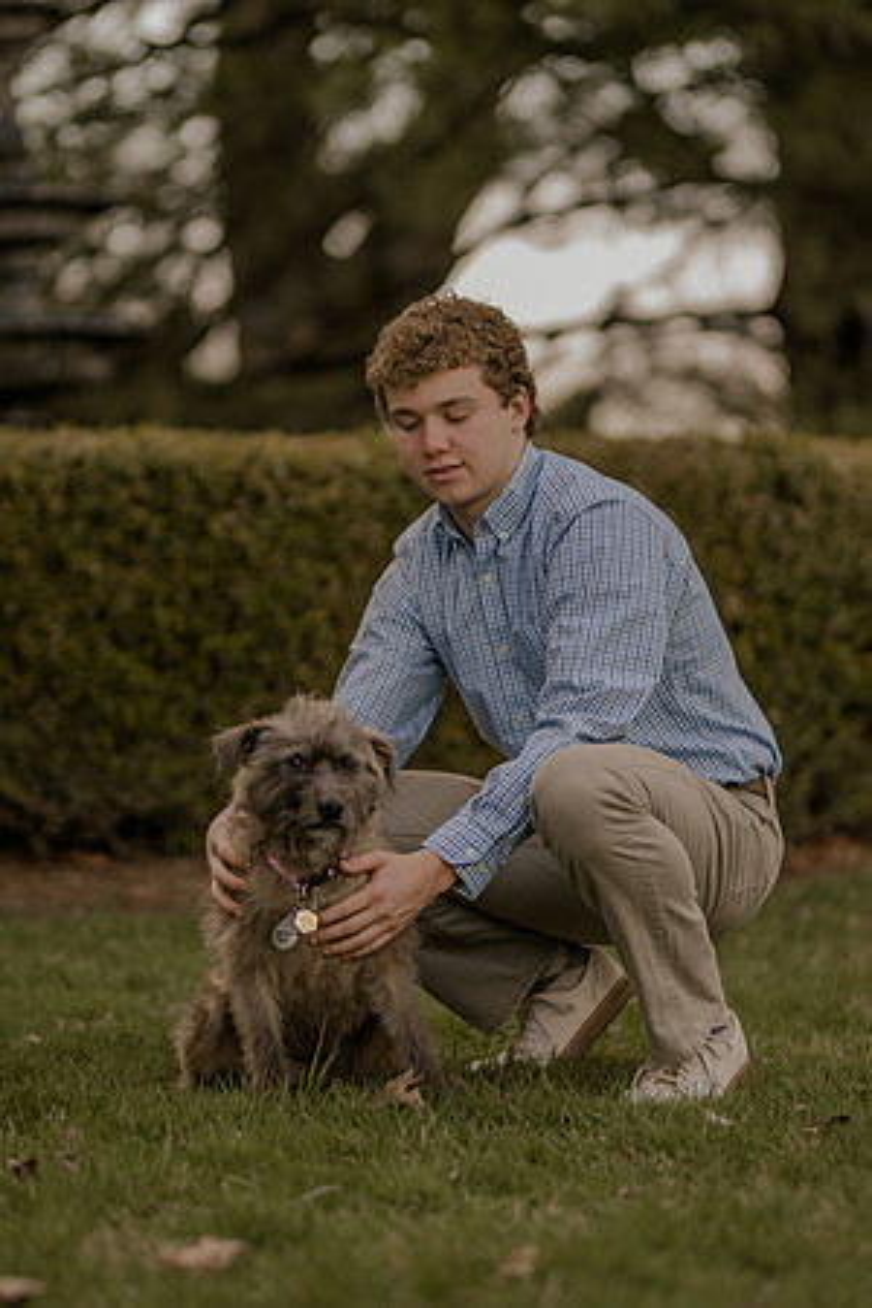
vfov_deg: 16.1
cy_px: 654
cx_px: 436
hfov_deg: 10.8
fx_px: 4614
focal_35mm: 127
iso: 100
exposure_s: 1/800
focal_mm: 85
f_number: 1.4
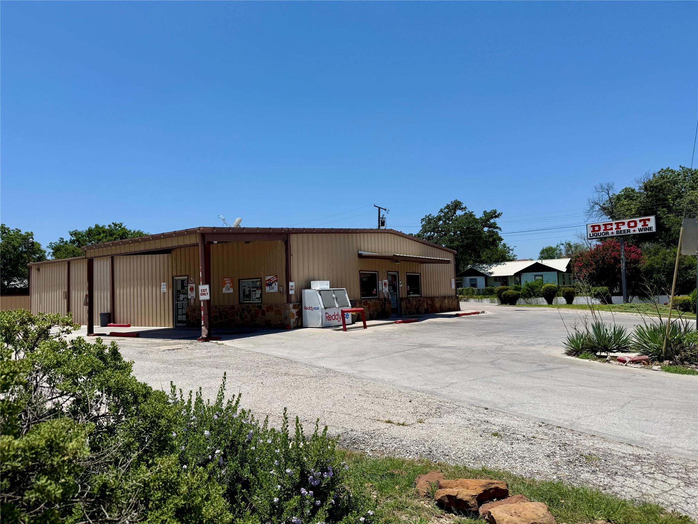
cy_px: 262
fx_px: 484
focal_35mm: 24
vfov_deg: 56.8
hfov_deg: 71.6
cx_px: 349
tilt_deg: +4.5
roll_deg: +1.4
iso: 80
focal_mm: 6.76
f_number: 1.78
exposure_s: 1/7353
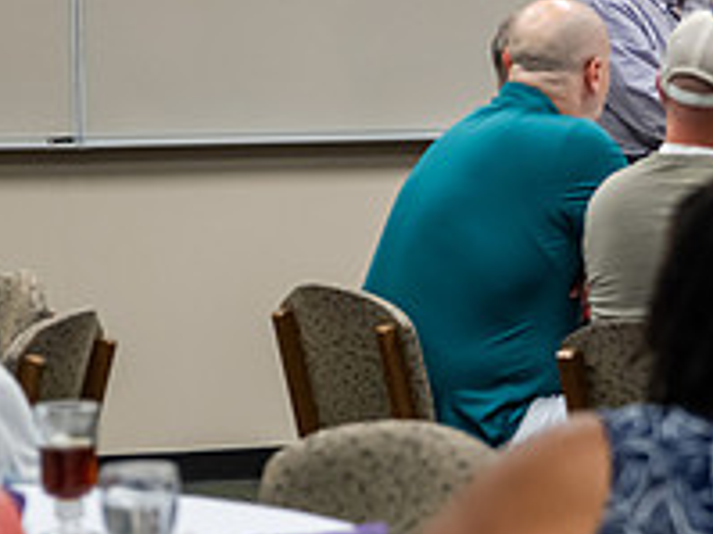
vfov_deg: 7.6
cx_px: 917
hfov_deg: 9.9
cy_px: 202
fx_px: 4035
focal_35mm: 196
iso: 1600
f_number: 2.8
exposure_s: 1/200
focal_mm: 70
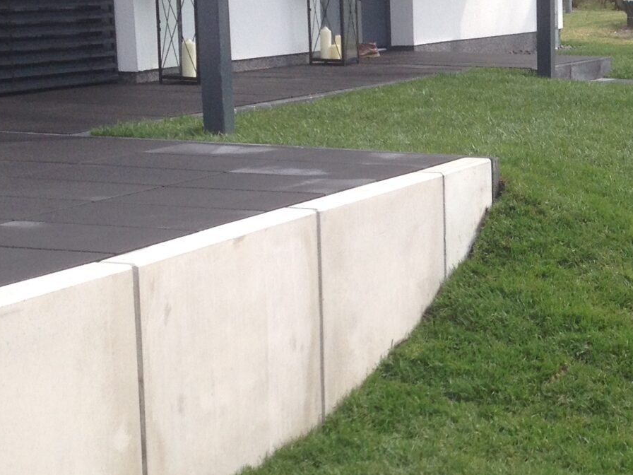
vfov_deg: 14.8
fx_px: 1829
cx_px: 672
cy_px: 304
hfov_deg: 19.0
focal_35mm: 100
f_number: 2.4
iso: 50
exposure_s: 1/699
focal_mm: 4.28
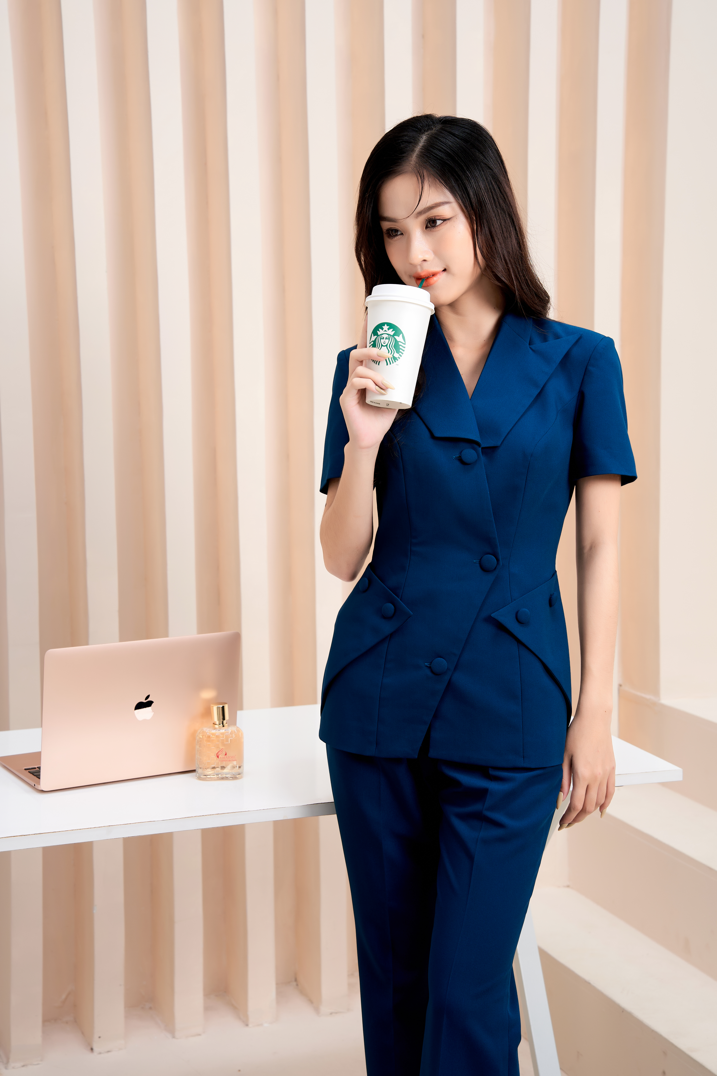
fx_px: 1852
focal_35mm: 62
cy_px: 538
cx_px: 358
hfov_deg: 21.9
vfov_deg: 32.4
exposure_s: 1/160
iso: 250
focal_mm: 62
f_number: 6.3
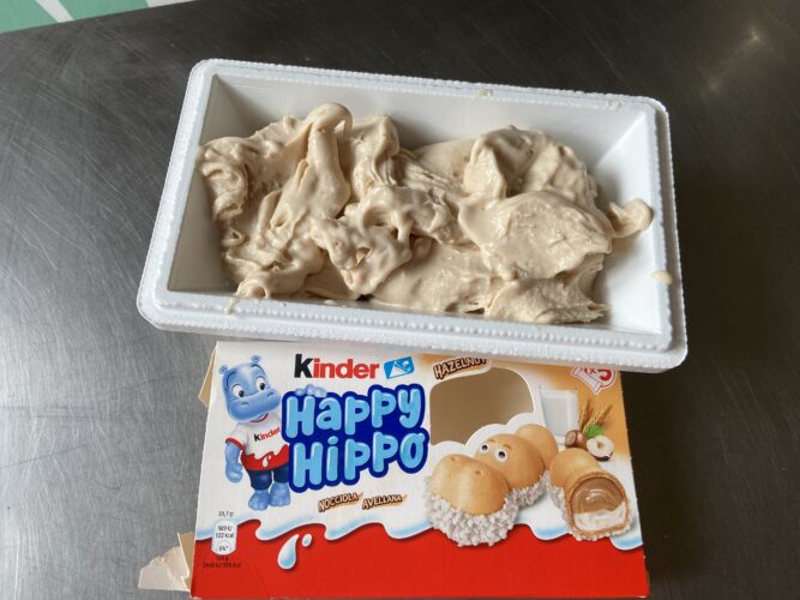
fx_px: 601
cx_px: 400
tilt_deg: -70.9
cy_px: 300
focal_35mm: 26
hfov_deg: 67.3
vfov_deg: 53.0
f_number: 1.8
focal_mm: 4.25
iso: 100
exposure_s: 1/121
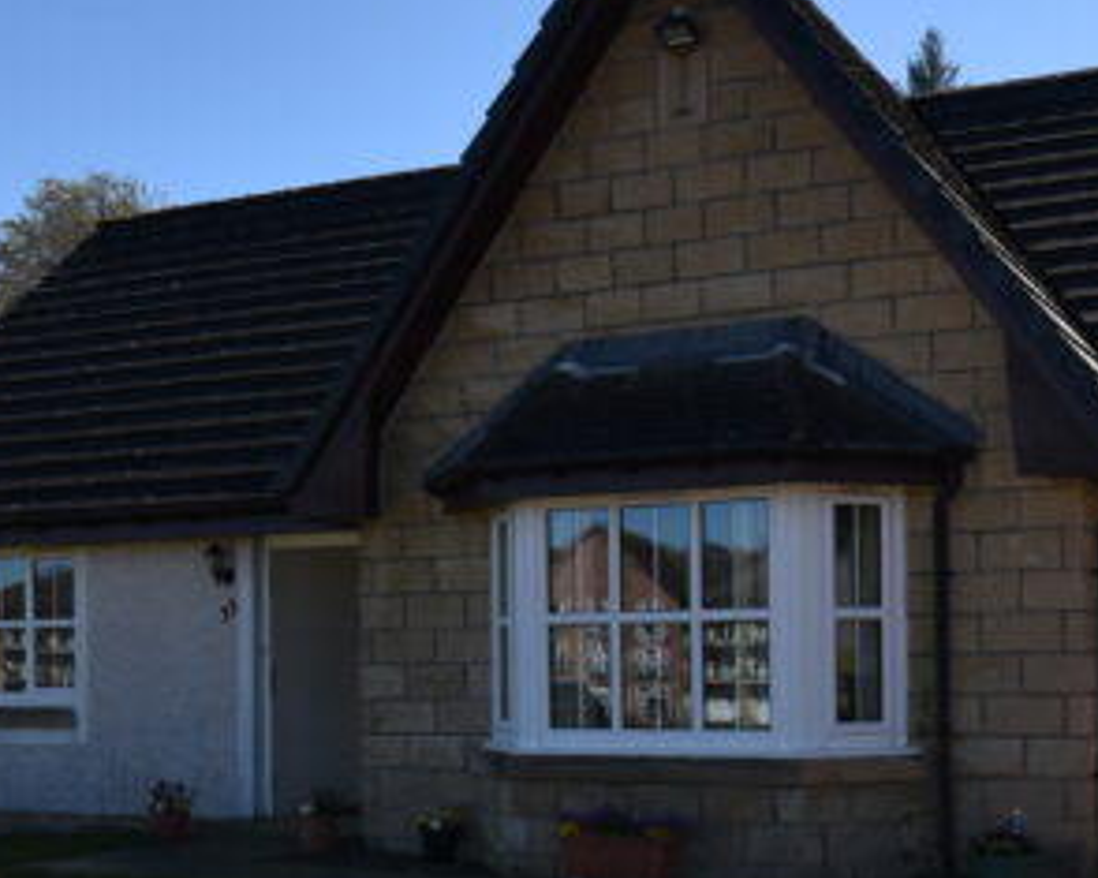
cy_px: 678
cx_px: 669
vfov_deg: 30.2
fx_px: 1592
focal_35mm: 49
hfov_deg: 37.9
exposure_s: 1/200
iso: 100
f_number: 9
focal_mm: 10
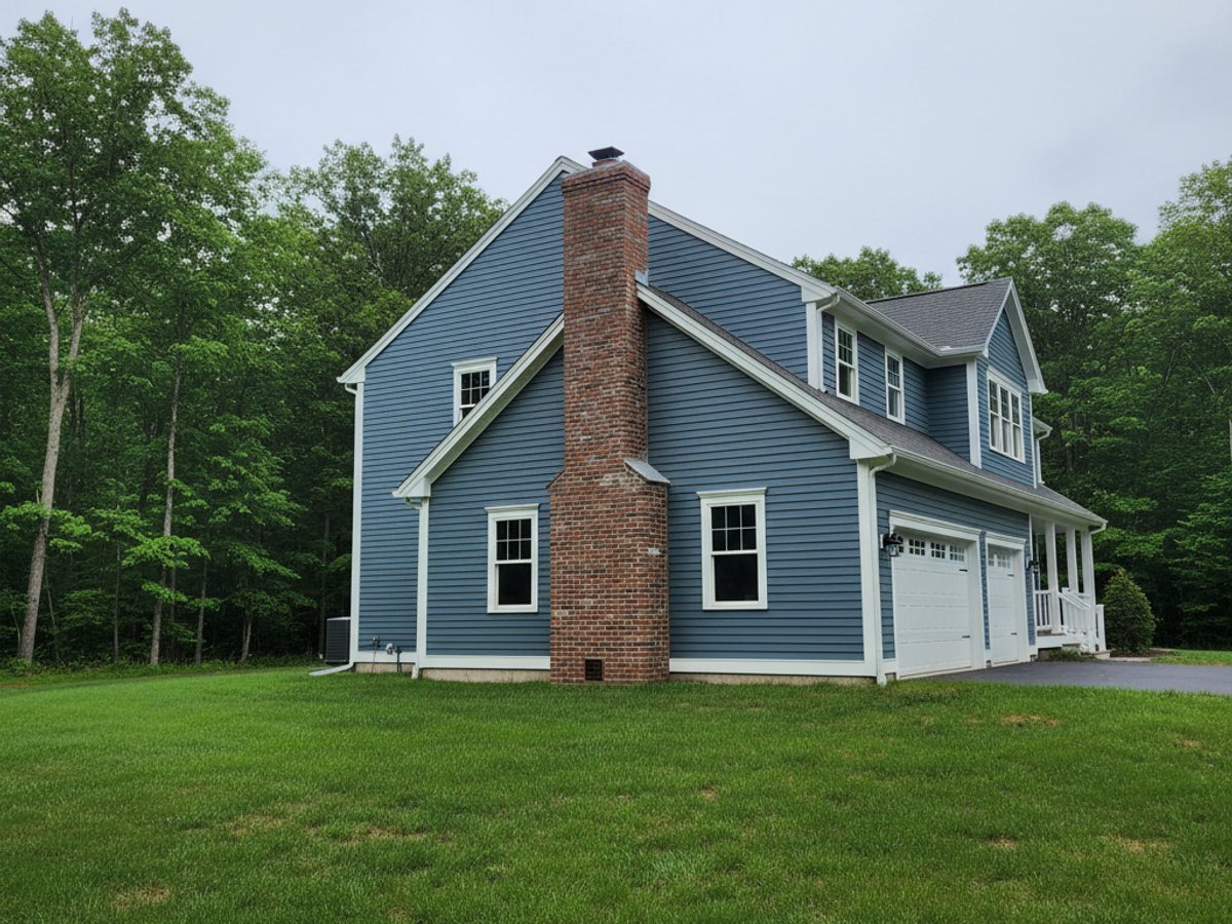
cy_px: 462
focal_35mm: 23
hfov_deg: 73.9
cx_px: 616
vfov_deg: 58.9
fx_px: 819
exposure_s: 1/350
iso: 832
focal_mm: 6.4
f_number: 1.8
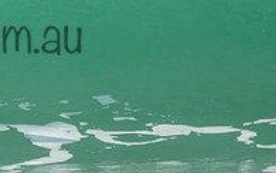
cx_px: -170
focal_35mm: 3339
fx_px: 25123
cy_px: 15
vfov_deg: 0.4
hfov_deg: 0.6
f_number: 11
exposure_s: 1/1600
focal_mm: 800
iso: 1400
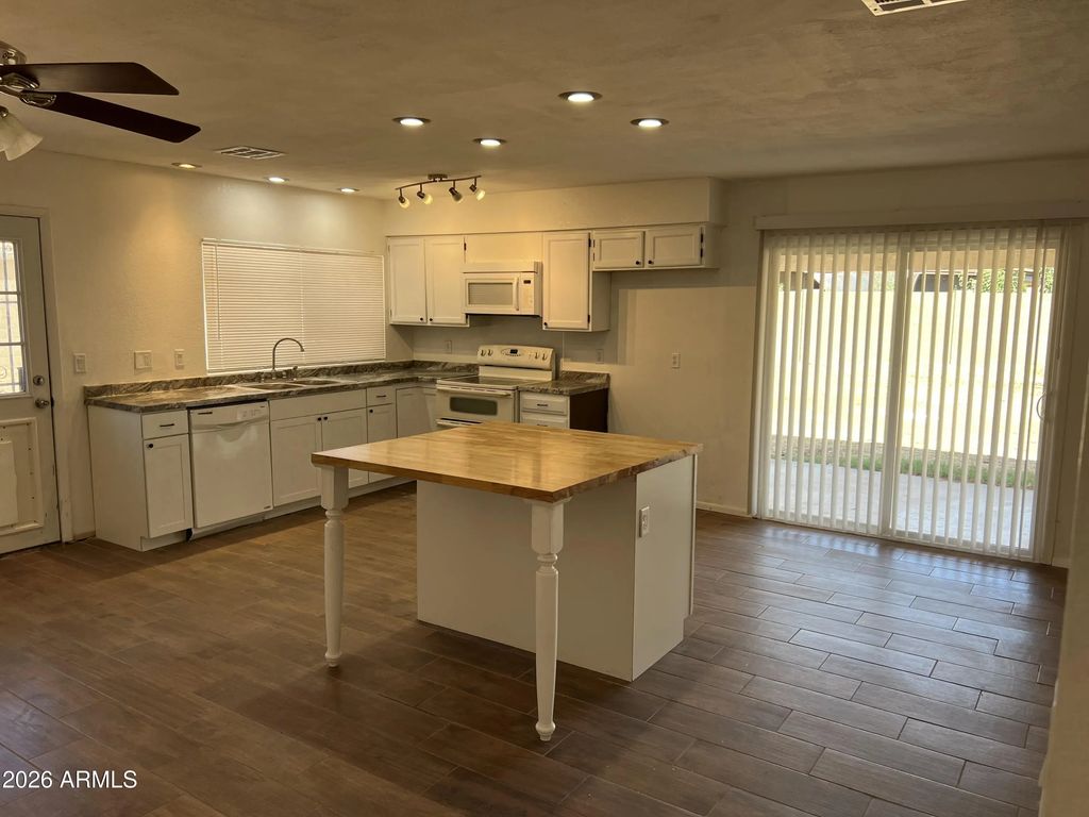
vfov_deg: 53.1
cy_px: 408
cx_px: 544
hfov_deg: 67.3
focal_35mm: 26
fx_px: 818
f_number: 1.5
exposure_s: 1/125
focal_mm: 5.7
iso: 64
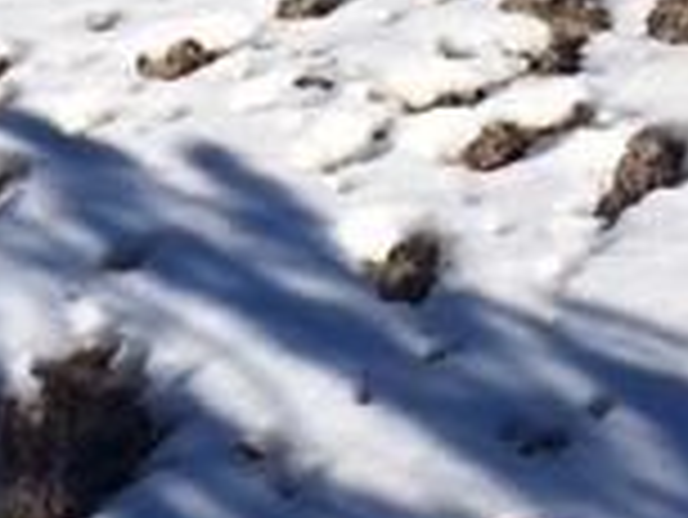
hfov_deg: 16.2
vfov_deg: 11.2
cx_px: 193
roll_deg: -0.1
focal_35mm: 121
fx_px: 2407
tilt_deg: -3.5
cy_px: -495
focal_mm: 4.15
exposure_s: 1/2198
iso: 25
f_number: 2.2
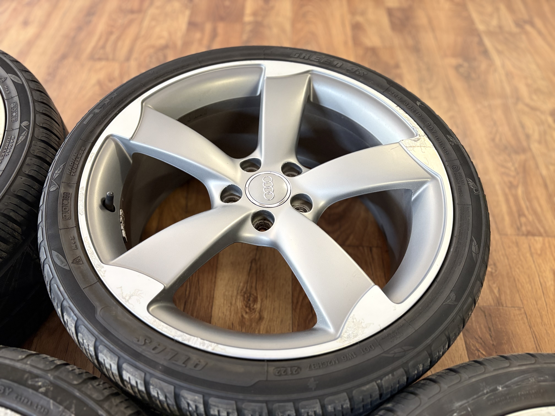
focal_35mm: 26
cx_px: 278
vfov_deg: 53.1
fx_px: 417
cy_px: 208
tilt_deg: -54.9
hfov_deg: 67.3
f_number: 1.6
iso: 250
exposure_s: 1/60
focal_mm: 5.96
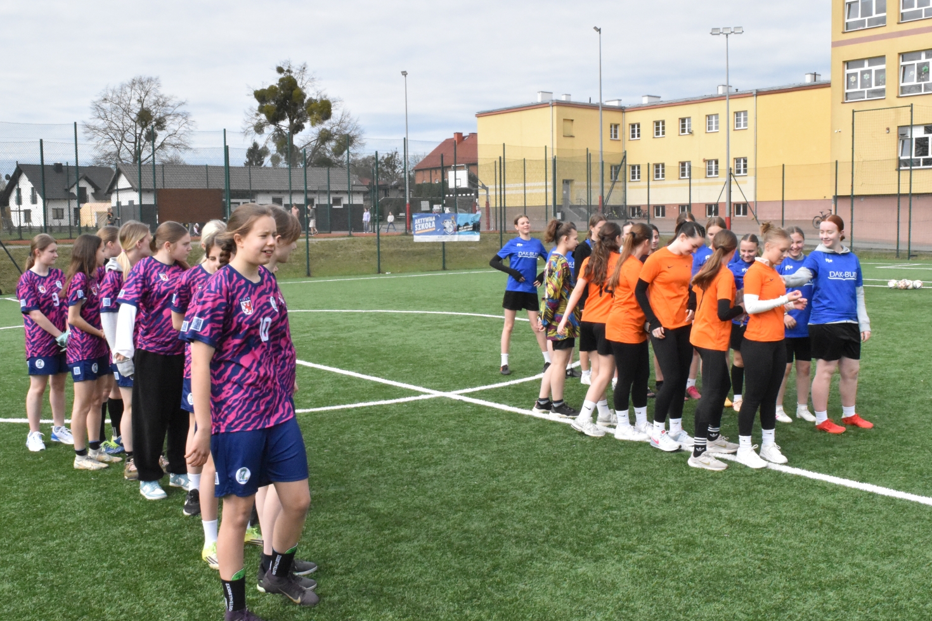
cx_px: 481
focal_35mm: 38
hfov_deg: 51.2
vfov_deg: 35.5
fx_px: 972
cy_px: 319
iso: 5000
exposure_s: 1/1250
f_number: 18
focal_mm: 23
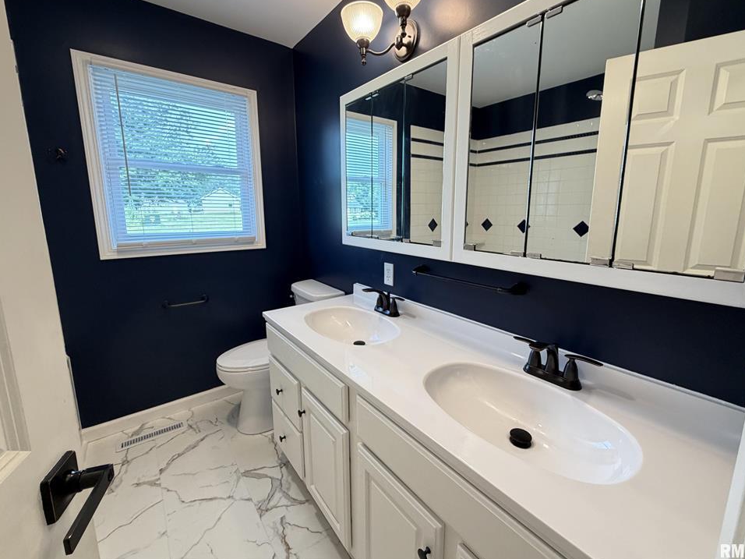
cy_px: 264
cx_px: 380
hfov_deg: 98.2
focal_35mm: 15
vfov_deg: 81.7
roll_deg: -0.7
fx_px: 323
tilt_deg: -10.4
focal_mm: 2.22
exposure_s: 1/120
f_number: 2.2
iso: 320
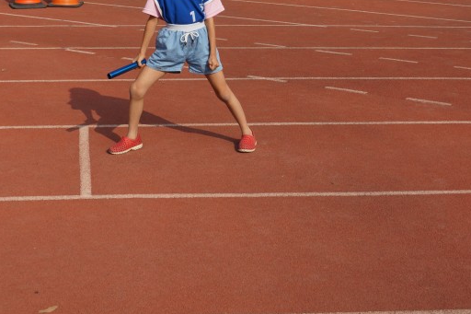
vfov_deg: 18.5
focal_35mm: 72
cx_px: 217
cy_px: 11
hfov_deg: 28.1
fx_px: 942
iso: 100
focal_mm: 24
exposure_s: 1/320
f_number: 10
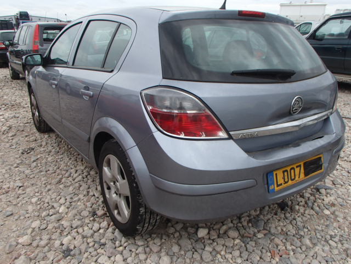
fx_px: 284
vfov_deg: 49.7
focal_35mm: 28
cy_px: 132
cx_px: 176
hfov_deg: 63.4
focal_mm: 5
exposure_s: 1/400
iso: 100
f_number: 3.9
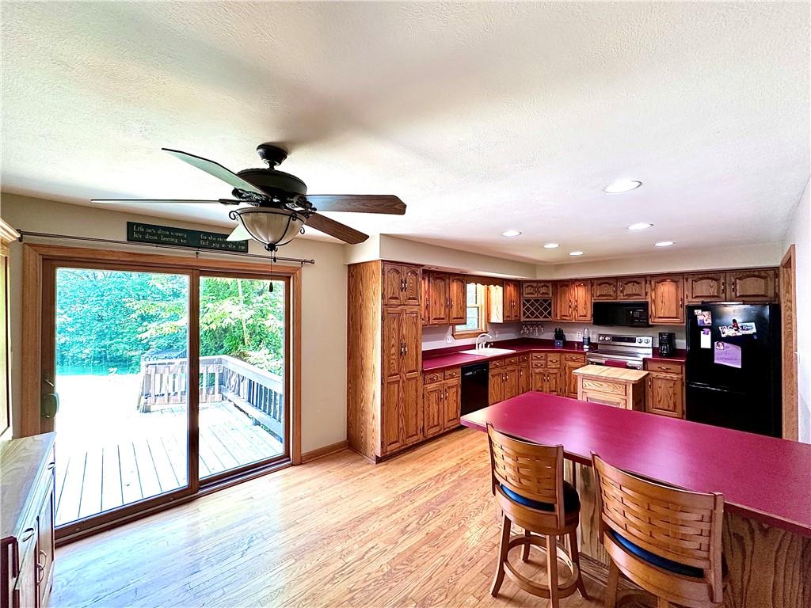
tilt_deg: +0.4
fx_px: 328
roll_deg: -1.0
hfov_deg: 102.1
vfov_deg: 85.7
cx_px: 406
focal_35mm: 14
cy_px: 304
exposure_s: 1/120
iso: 250
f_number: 2.2
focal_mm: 2.22
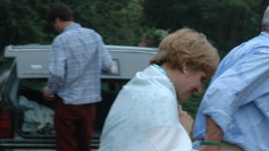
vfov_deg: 5.7
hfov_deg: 10.1
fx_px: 1511
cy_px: 119
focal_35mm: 212
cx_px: 257
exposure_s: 1/60
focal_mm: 50
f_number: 4.5
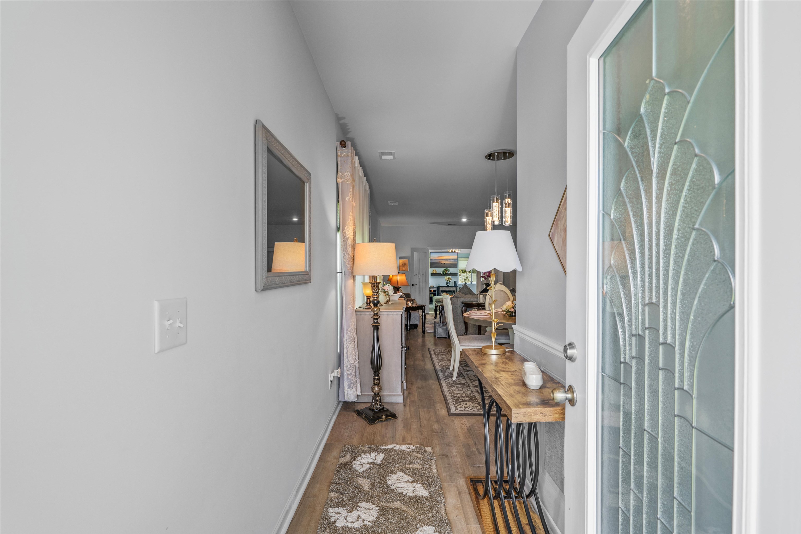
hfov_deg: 96.7
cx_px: 400
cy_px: 267
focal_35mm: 16
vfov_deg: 73.7
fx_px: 356
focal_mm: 16
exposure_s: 1/15
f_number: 8
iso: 400
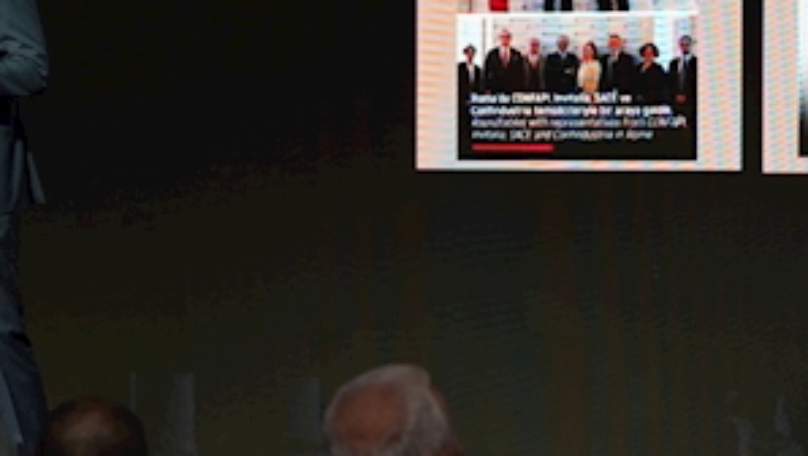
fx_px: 4982
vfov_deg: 5.2
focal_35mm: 232
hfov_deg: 9.3
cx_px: 211
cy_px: 318
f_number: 2.8
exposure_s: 1/160
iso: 500
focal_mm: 55.1
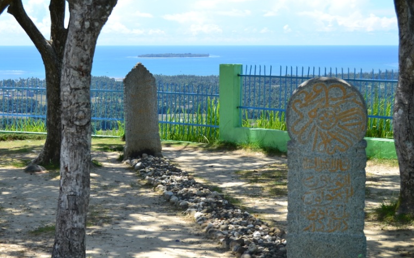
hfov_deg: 22.6
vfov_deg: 14.2
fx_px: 1034
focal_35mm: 92
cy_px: 141
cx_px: 141
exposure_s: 1/250
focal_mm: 45
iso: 100
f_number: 8
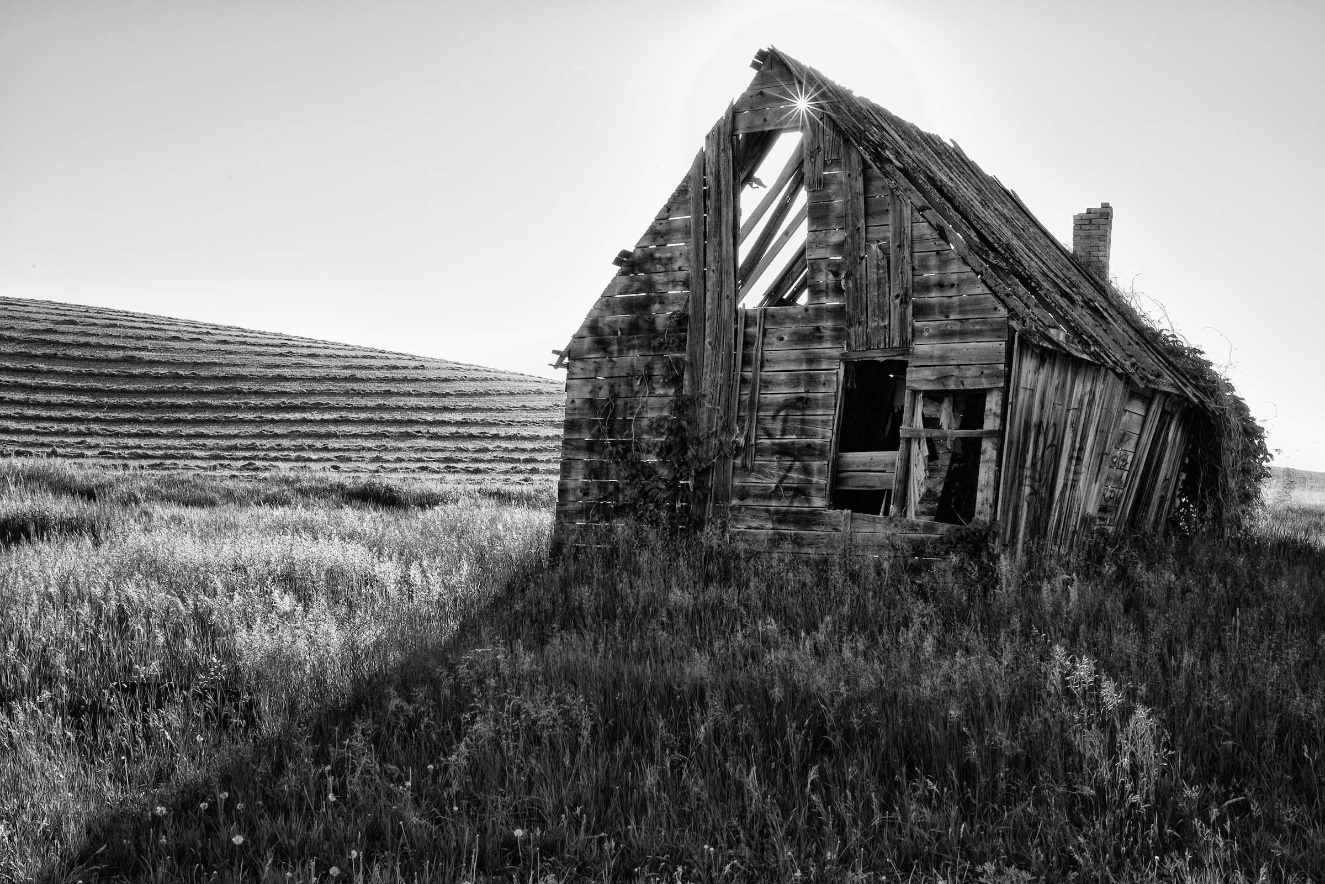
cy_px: 442
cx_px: 662
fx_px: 1288
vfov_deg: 37.9
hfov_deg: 54.4
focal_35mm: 35
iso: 640
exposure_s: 1/80
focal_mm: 23
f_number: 16
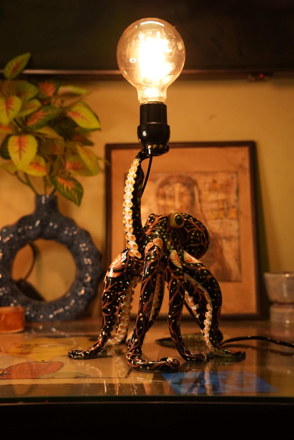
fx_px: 668
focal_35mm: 55
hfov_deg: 24.8
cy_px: 220
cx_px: 147
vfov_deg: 36.5
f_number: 5.6
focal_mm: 54.6
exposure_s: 1/200
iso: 6400
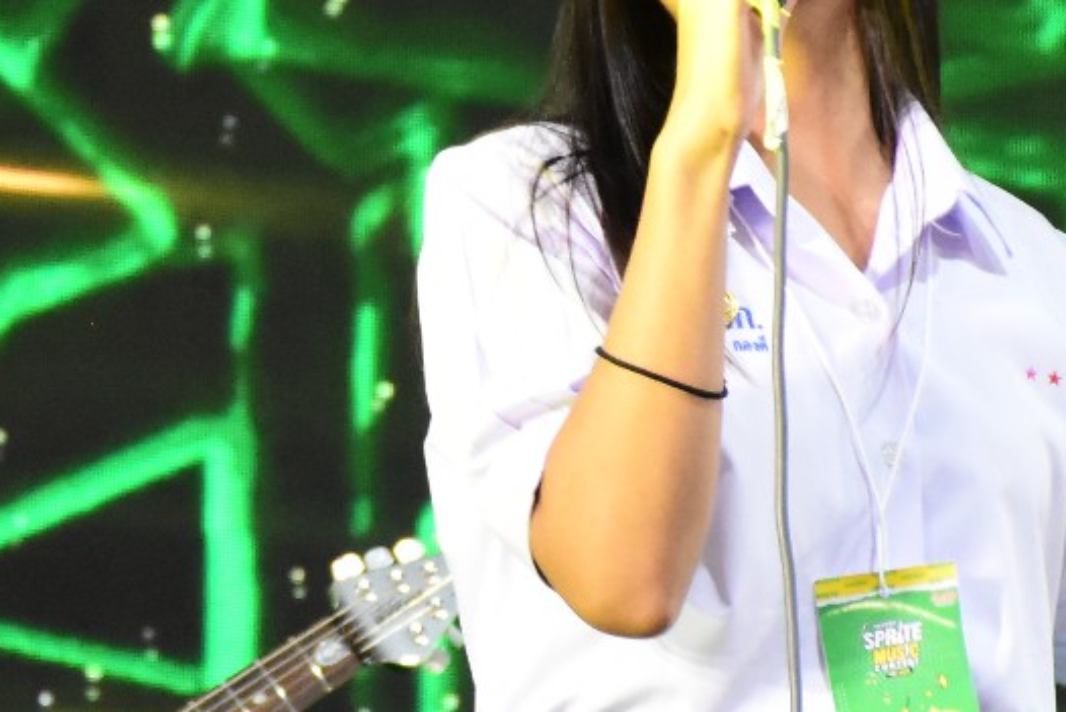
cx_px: 417
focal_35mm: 488
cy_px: 340
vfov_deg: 2.8
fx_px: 14445
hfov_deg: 4.2
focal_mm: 95
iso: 4000
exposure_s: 1/80
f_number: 5.3
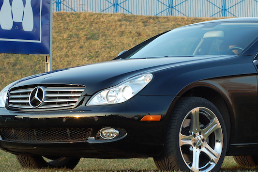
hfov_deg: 14.2
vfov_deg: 9.5
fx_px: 1032
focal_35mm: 144
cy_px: 73
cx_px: 206
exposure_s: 1/125
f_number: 5.6
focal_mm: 50
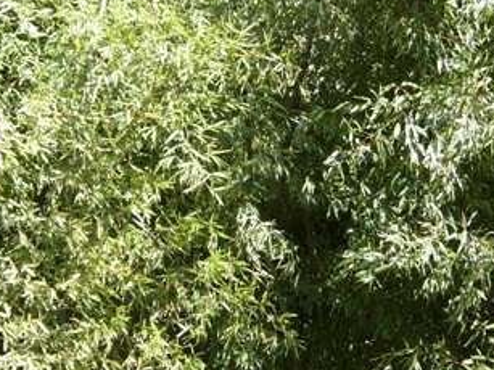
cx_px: 220
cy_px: 247
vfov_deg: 16.7
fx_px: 1255
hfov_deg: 22.3
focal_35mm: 88
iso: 50
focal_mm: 7.5
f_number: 2.7
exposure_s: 1/124
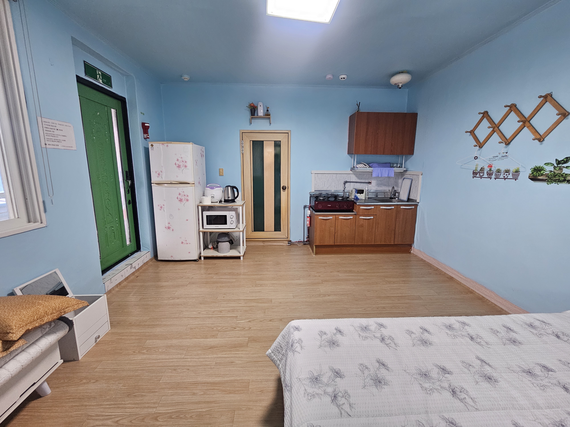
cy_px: 214
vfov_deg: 89.9
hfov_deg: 106.2
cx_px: 285
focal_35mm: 13
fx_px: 214
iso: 250
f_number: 2.2
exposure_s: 1/60
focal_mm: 2.2
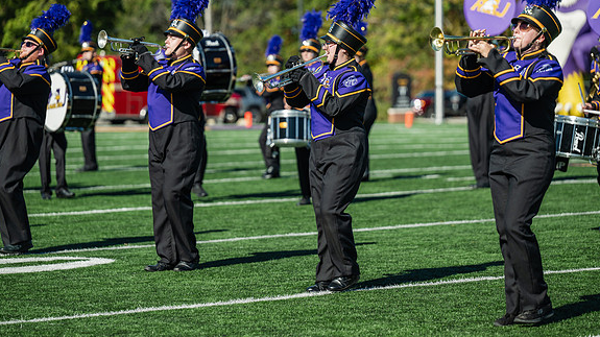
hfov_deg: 14.5
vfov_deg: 8.2
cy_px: 153
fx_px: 2354
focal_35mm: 148
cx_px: 301
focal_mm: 140
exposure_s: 1/1600
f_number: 3.2
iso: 100
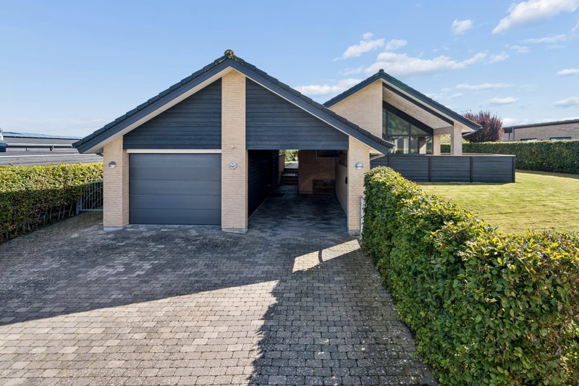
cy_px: 193
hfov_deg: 90.0
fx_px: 289
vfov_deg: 67.4
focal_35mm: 18
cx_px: 290
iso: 64
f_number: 6.3
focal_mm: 18
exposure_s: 1/160
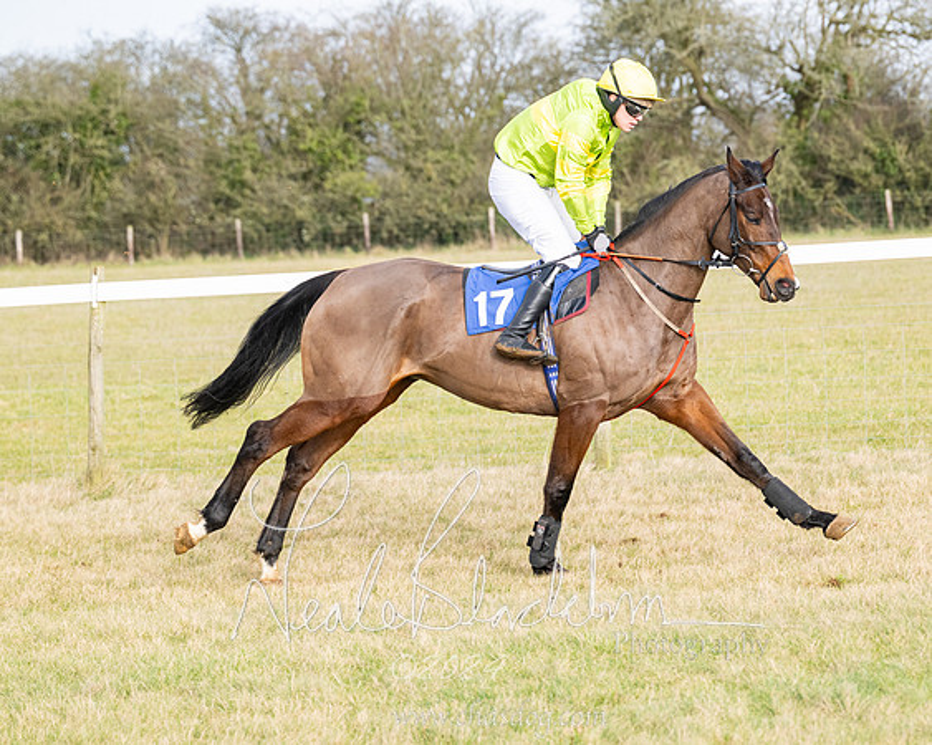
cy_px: 417
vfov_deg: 9.1
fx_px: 4693
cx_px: 604
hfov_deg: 11.3
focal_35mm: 170
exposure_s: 1/1600
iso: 800
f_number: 5
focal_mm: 135
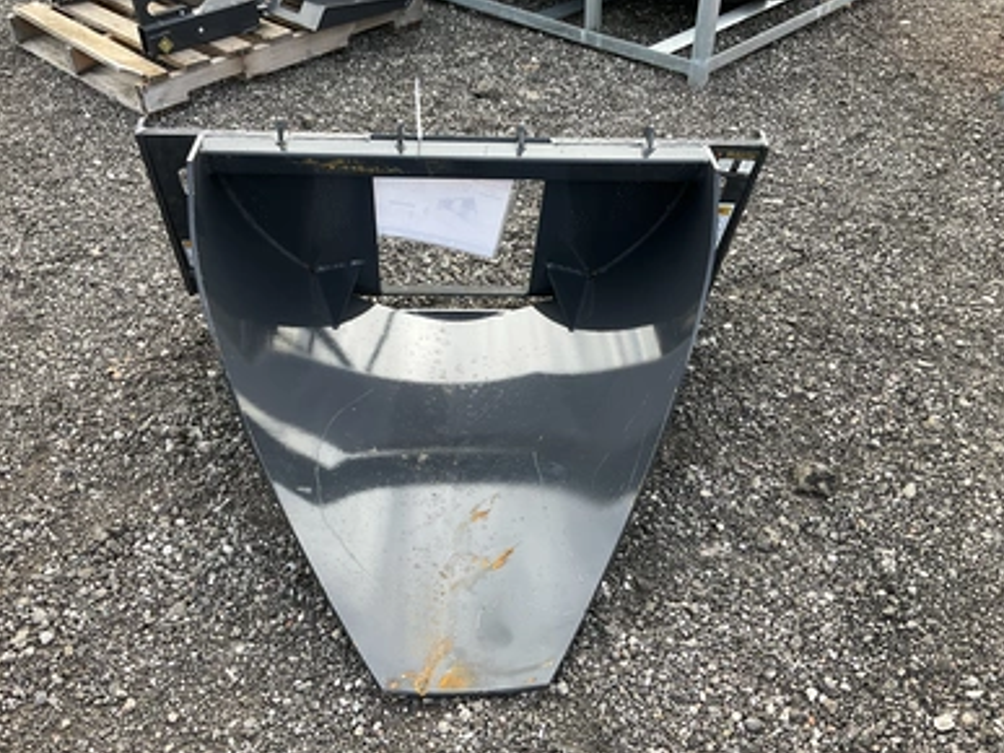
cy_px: 382
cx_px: 488
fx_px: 870
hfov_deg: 60.0
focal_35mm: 30
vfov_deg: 46.8
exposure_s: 1/190
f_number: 1.8
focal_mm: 3
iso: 20
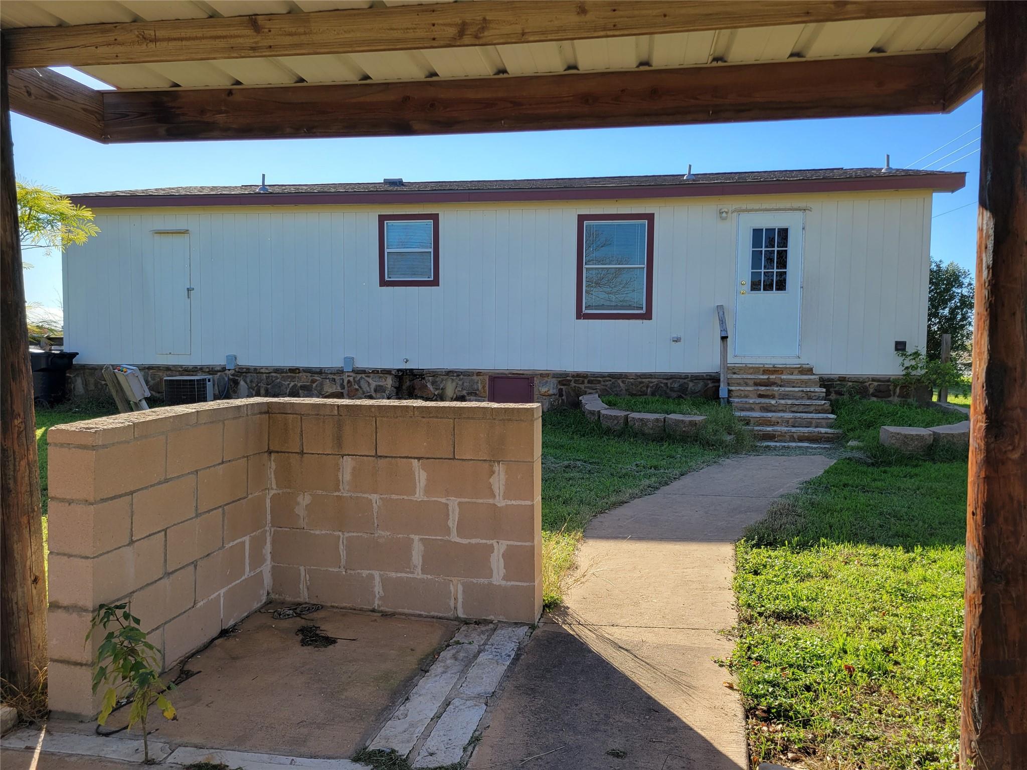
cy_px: 385
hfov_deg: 67.3
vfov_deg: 53.1
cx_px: 514
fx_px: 771
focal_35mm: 26
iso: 40
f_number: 1.8
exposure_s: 1/1070
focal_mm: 5.4
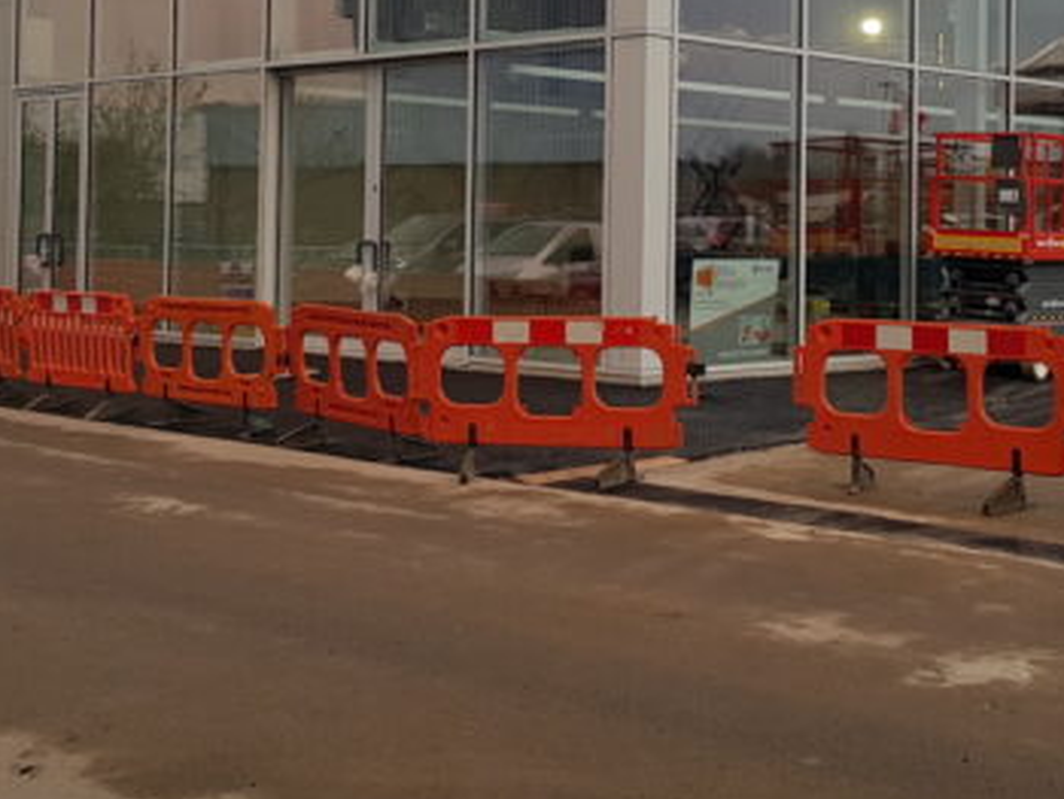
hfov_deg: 33.5
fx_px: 1753
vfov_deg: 25.2
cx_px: 693
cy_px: 155
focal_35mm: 57
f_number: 1.7
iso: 40
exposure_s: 1/108
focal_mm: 4.2
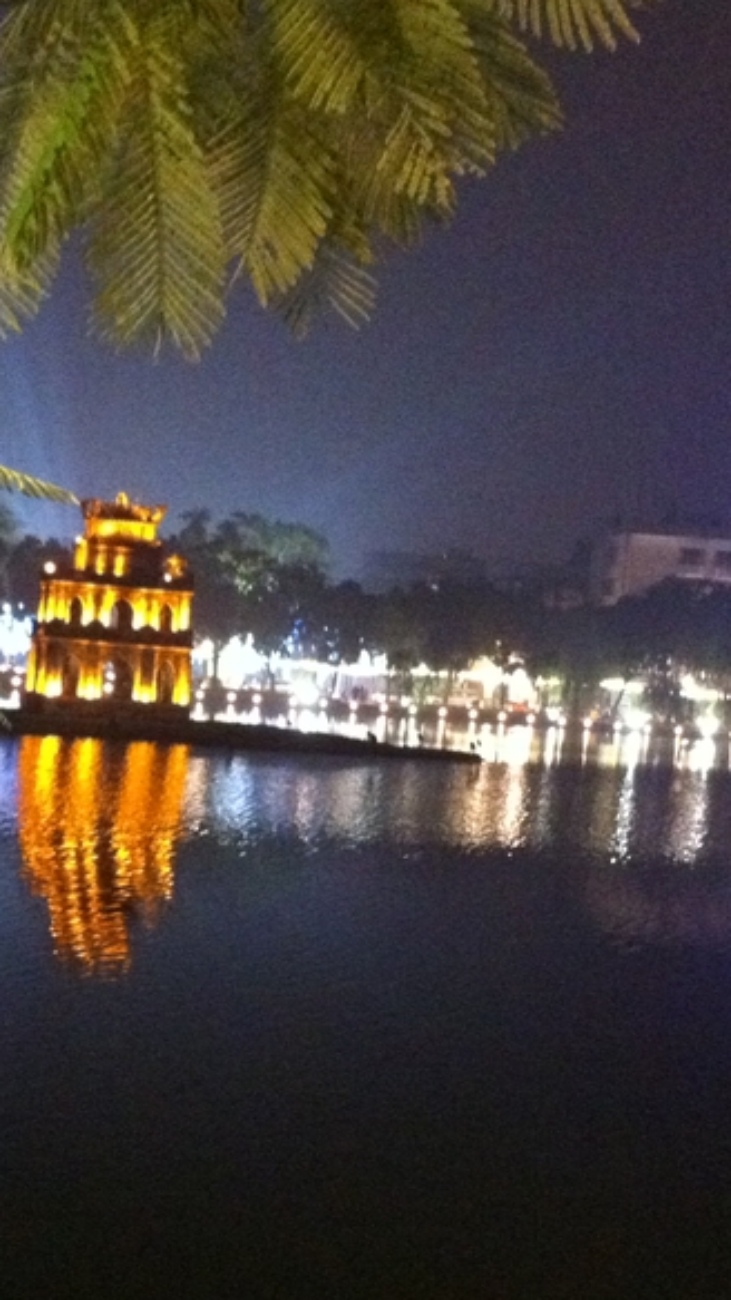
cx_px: 303
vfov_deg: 33.3
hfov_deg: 19.1
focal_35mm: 63
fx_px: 2171
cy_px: 702
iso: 1000
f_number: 2.8
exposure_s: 1/15
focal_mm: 3.85
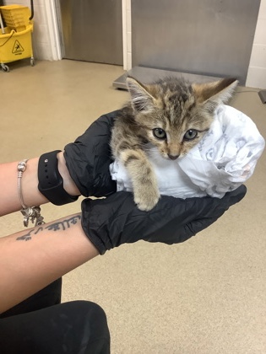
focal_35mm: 31
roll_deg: +0.1
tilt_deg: -34.9
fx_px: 318
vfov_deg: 58.4
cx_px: 133
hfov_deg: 45.4
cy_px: 177
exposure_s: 1/60
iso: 160
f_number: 2.4
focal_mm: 3.3
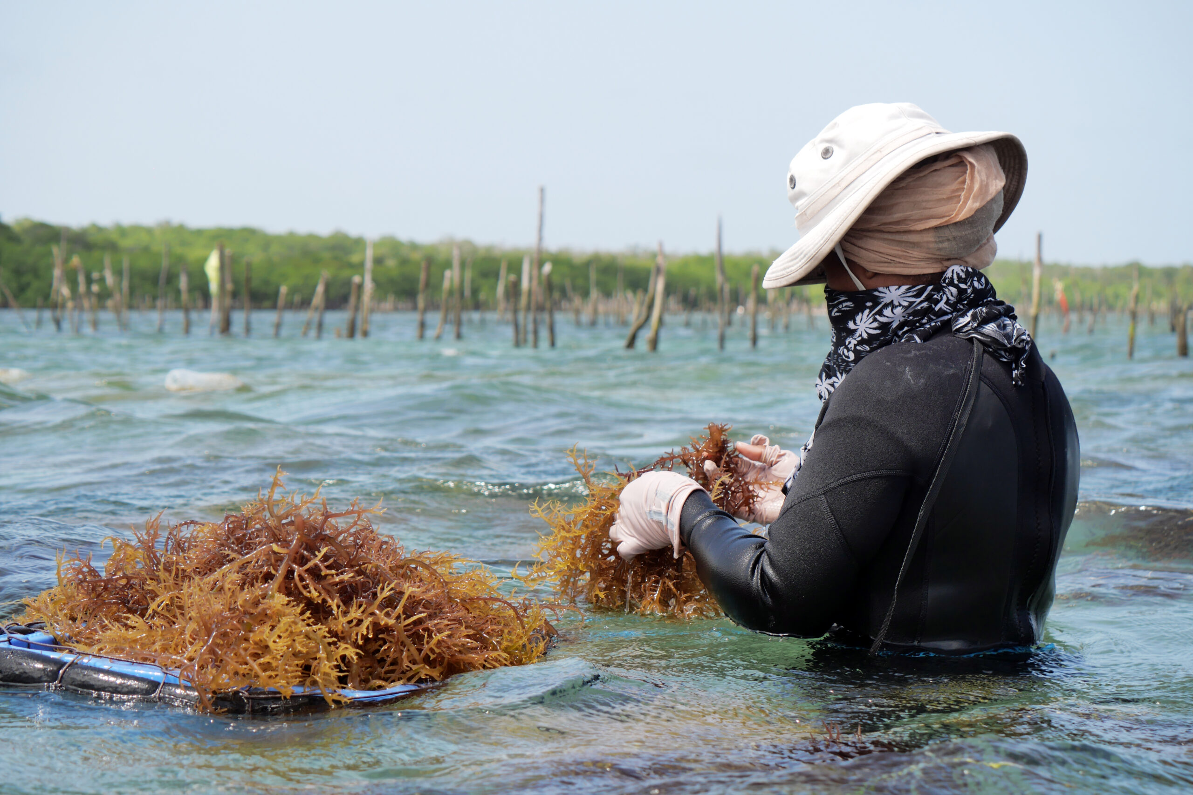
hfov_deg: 21.9
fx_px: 3082
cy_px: 398
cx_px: 596
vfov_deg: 14.7
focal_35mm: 93
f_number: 5.6
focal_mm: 45
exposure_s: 1/400
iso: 100
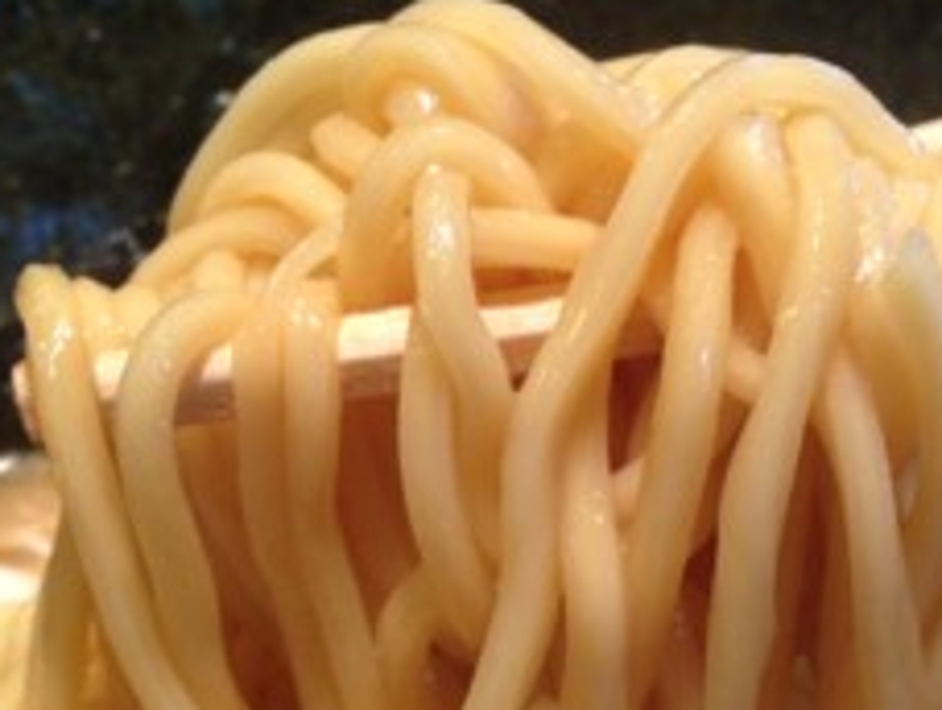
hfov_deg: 29.8
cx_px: 479
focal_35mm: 65
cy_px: 363
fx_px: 1773
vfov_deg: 22.7
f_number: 2.4
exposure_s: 1/20
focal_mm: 4.12
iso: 64
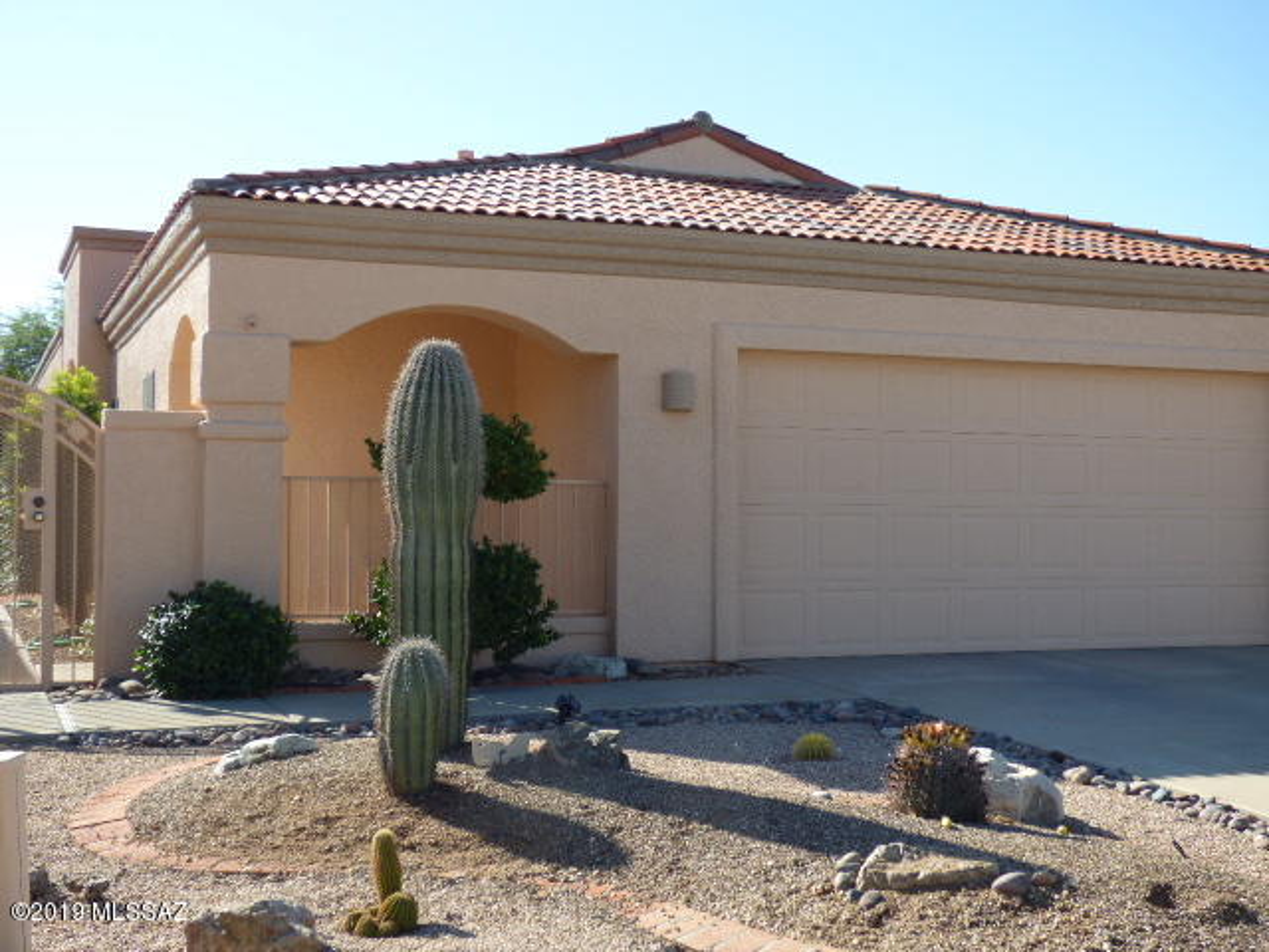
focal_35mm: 45
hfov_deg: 42.1
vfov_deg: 32.2
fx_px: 1650
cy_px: 476
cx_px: 634
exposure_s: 1/500
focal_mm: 7.79
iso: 100
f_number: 3.7
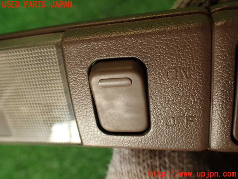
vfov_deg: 46.8
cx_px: 119
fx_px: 206
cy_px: 90
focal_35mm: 30
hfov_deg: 60.0
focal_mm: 5.4
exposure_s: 1/80
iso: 100
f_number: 2.3
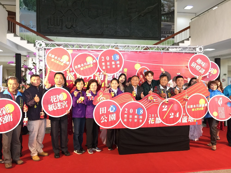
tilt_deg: -2.2
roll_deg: -3.1
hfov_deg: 61.7
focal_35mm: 29
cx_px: 116
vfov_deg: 48.2
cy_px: 86
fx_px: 194
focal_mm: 4.15
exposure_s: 1/15
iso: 50
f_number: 2.2
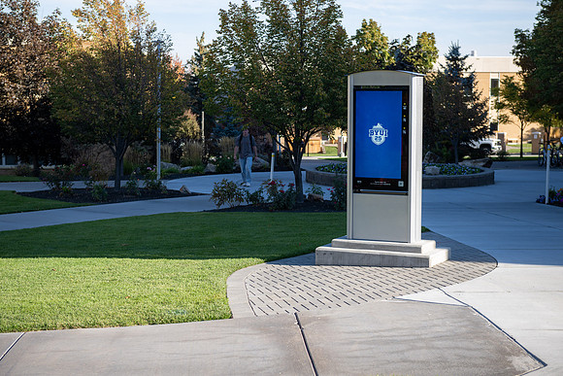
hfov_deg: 28.8
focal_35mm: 70
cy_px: 188
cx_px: 282
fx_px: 1095
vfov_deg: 19.5
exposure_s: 1/400
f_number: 4
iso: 125
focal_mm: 70
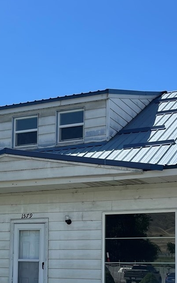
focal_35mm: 66
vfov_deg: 30.2
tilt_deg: +4.9
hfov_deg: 19.7
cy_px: 234
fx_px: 509
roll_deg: -1.1
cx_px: 70
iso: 32
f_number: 1.6
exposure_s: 1/3663
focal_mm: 5.1
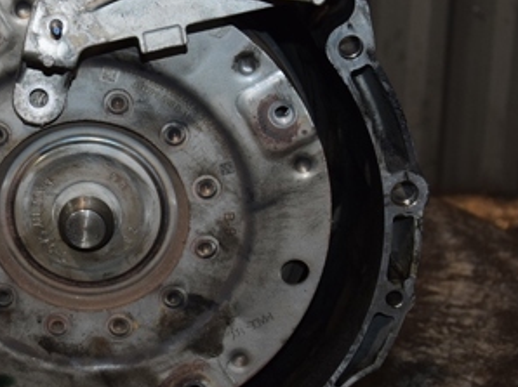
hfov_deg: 20.7
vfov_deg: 15.9
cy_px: 186
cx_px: 71
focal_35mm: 93
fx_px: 1391
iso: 800
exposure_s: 1/60
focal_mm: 30
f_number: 5
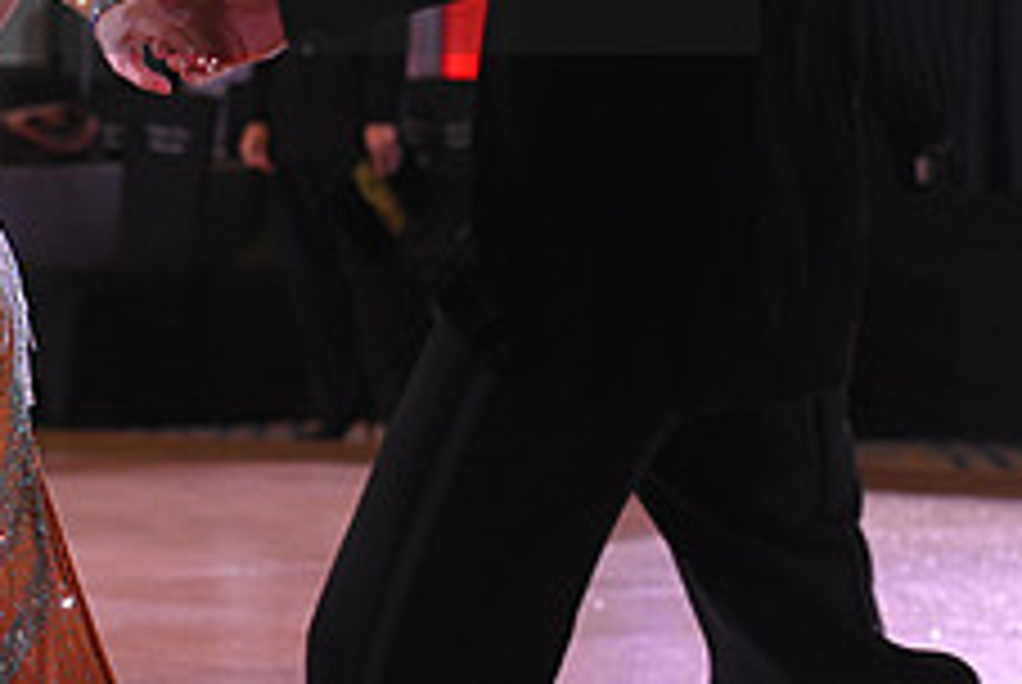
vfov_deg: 4.6
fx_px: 8414
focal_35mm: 296
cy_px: -65
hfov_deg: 6.9
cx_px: 270
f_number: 5
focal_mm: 116
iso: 1600
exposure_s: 1/250
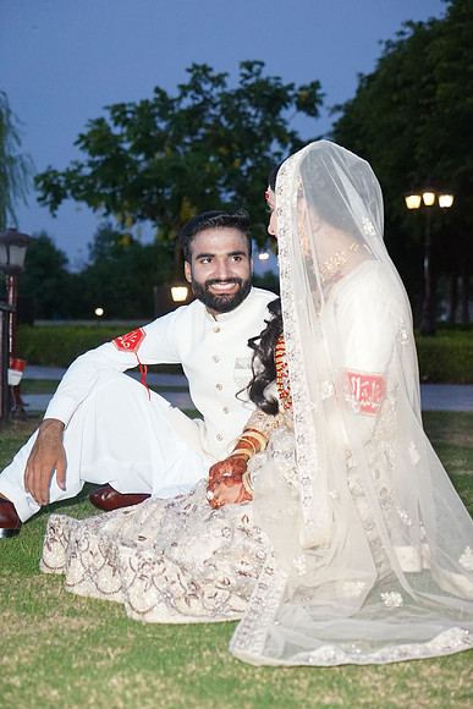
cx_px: 236
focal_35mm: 56
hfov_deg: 24.2
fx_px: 1103
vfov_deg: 35.6
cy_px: 354
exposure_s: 1/200
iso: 5000
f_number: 4
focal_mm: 56
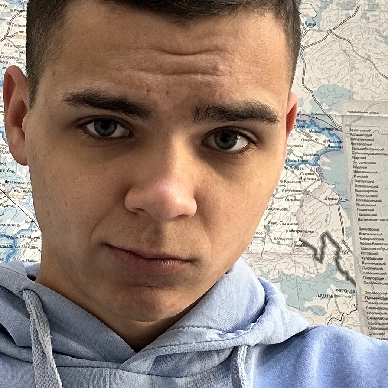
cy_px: 182
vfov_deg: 29.5
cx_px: 148
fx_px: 736
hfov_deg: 29.4
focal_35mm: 58
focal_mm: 2.69
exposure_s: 1/52
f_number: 1.9
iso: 125
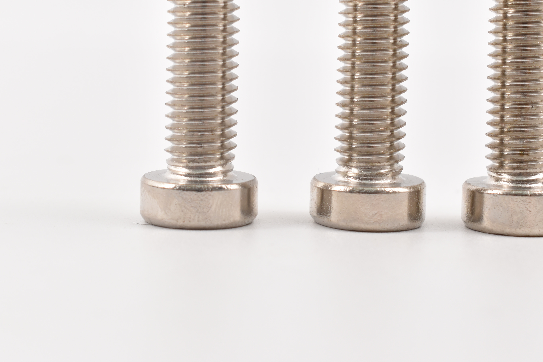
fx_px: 1704
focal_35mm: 113
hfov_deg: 18.1
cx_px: 339
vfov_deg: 12.1
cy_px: 68
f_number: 9
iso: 220
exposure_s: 1/80
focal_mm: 46
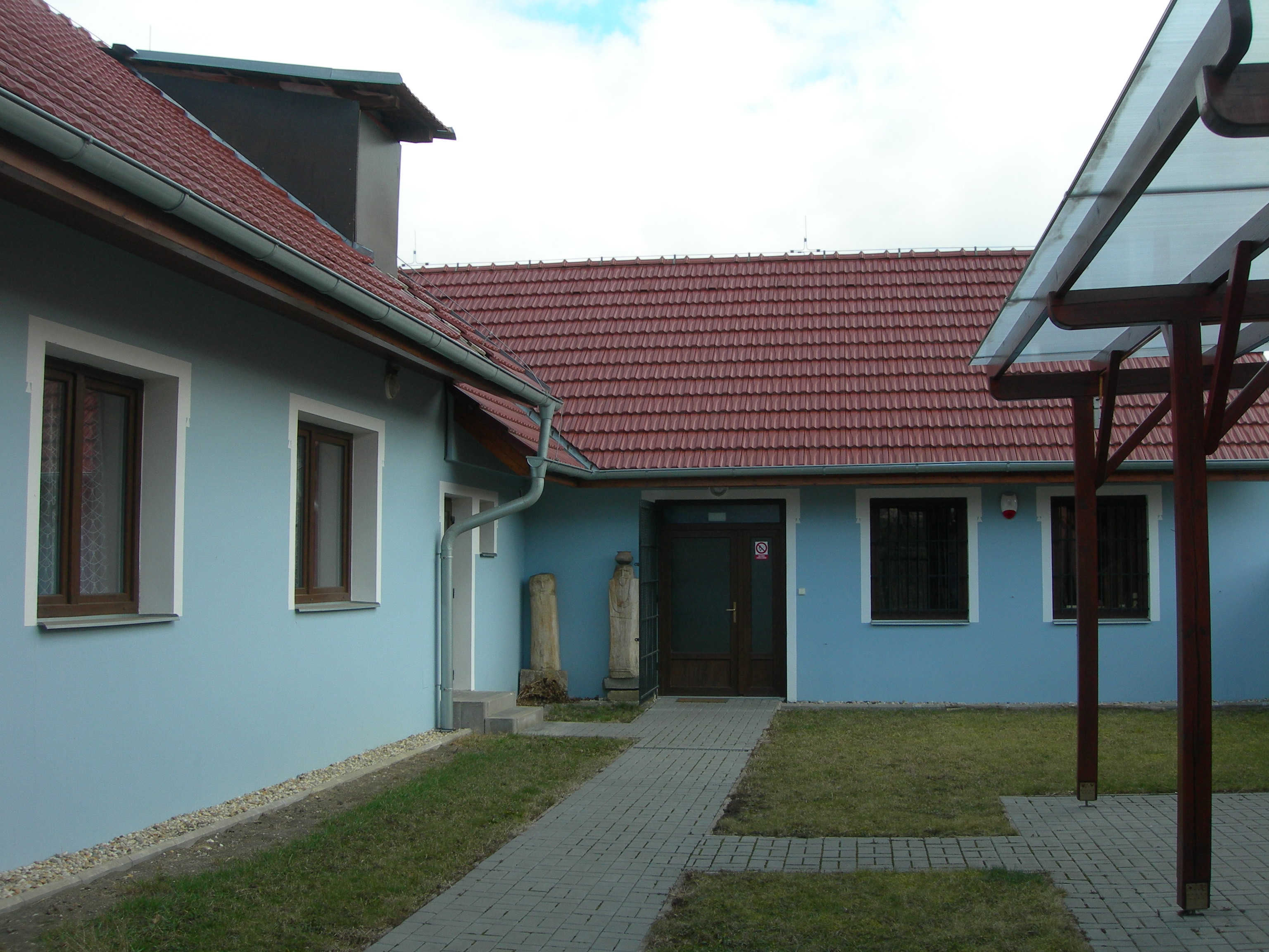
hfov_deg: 49.0
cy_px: 476
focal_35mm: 38
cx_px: 634
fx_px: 1393
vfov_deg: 37.7
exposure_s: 1/193
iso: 50
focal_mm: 7.8
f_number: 4.8
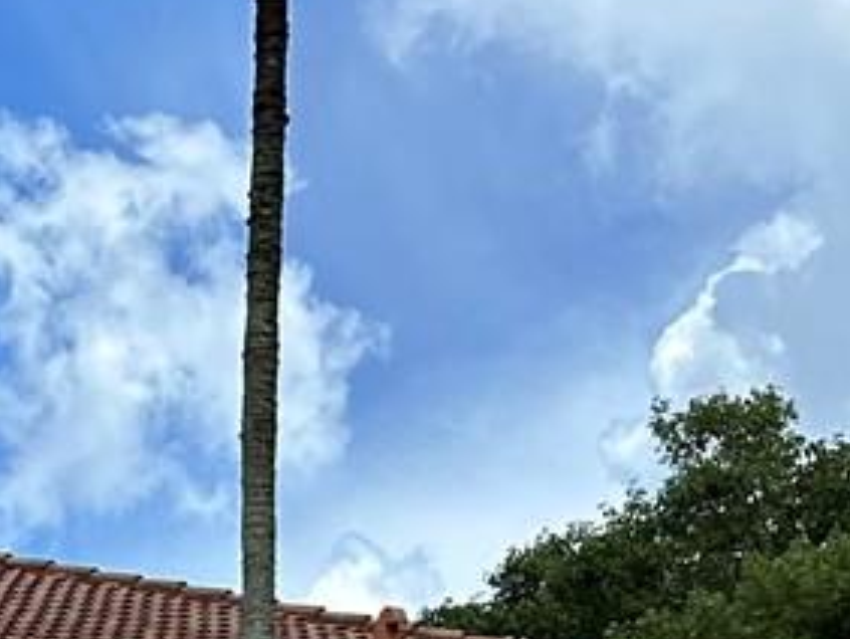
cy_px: 1383
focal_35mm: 136
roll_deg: +0.2
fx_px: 3342
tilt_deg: +0.5
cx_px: -151
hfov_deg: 14.1
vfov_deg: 9.9
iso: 80
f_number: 1.78
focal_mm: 6.86
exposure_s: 1/2591
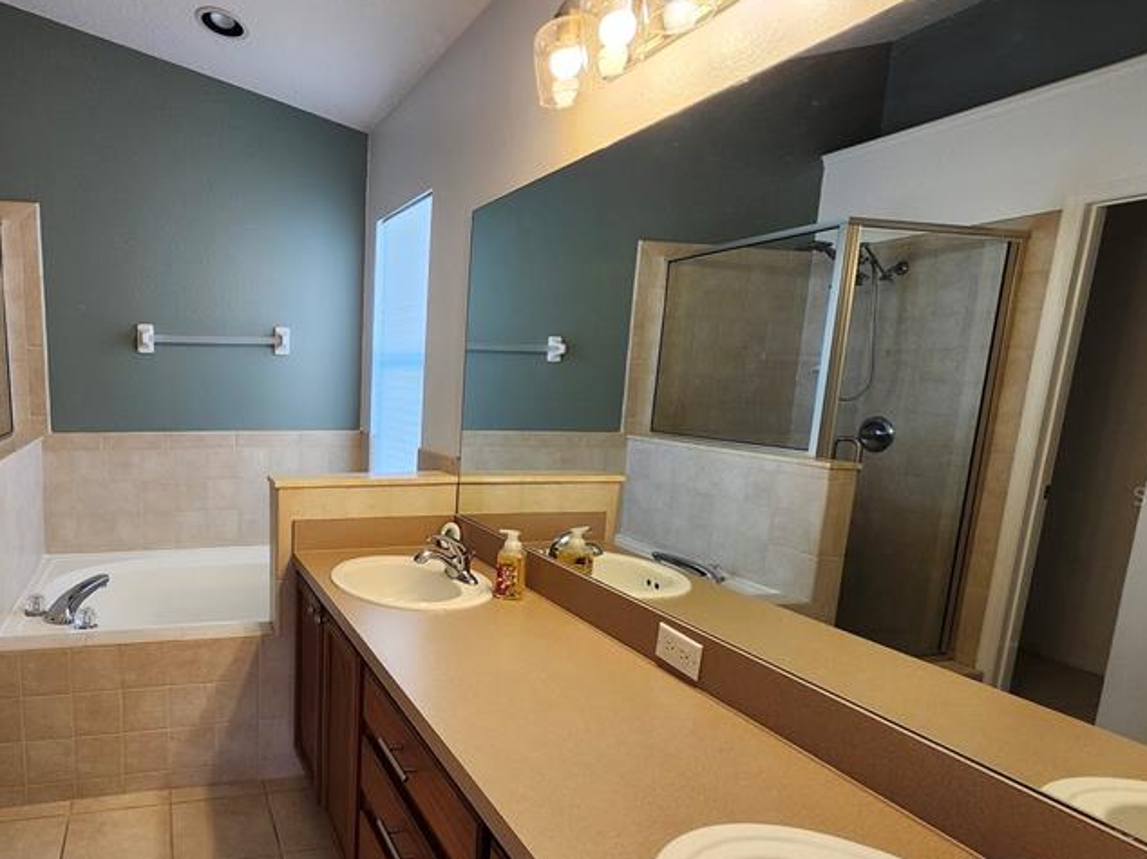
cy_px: 496
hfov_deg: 74.5
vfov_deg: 63.1
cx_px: 317
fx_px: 696
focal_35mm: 21
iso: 100
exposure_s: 1/60
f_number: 2.2
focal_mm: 1.74
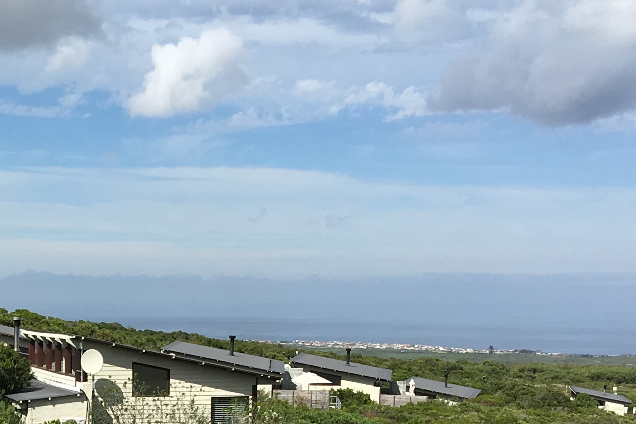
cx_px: 1
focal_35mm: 87
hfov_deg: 22.5
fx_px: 1537
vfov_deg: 14.9
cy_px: 587
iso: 25
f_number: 2.2
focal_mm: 4.15
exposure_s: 1/2262
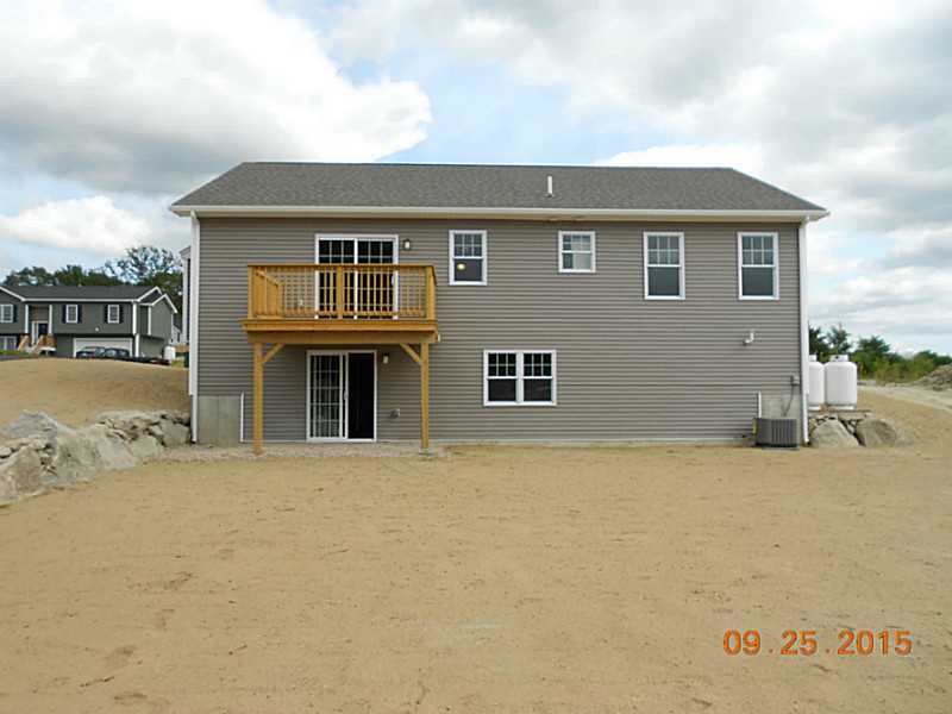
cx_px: 476
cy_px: 357
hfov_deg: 67.3
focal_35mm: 26
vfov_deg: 53.1
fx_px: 715
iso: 80
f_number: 3.2
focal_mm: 4.6
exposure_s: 1/640
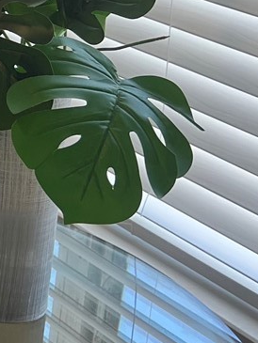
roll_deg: +0.1
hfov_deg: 11.4
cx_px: -293
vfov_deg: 17.2
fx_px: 1132
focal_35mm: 114
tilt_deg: -17.4
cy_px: 86
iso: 40
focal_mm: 5.7
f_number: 1.5
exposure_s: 1/120
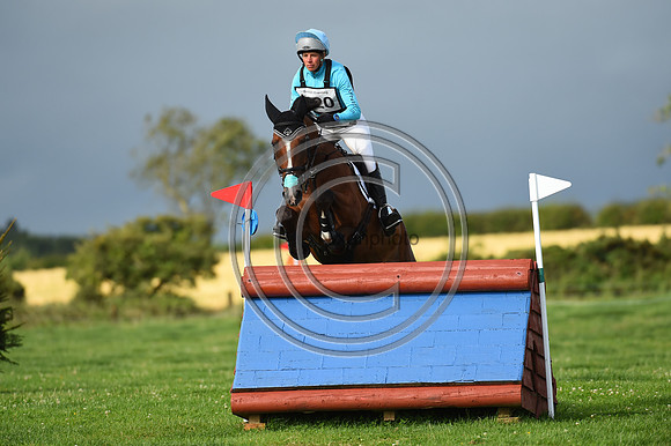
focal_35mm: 400
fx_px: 7451
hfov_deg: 5.2
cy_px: 223
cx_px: 336
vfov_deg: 3.4
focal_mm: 400
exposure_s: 1/1600
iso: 500
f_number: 5.6
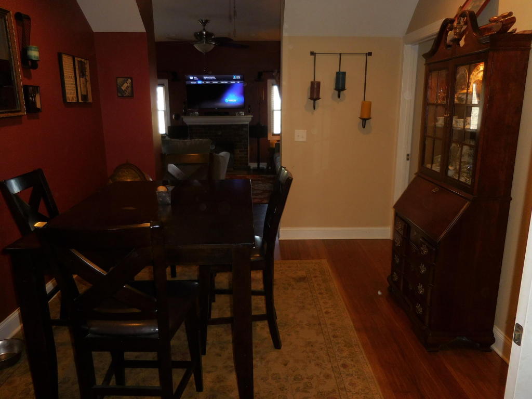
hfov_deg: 69.4
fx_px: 384
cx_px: 266
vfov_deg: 54.9
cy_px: 200
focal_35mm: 25
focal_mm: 4.5
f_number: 3.3
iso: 220
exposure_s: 1/25
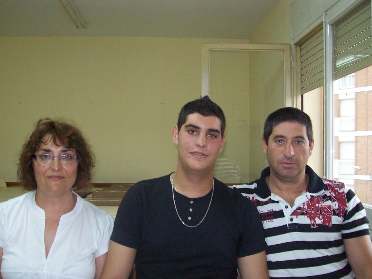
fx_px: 430
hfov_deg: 46.8
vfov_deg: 35.9
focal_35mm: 40
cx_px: 169
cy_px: 153
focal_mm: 6
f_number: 2.7
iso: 200
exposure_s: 1/64
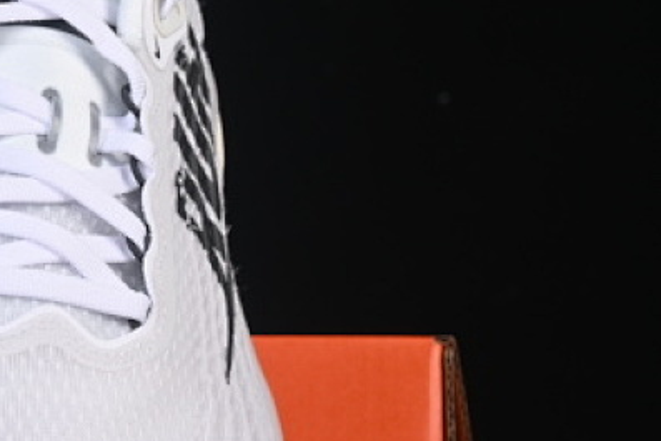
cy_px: 356
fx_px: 3747
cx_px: -193
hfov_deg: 9.9
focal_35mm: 204
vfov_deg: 6.7
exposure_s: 1/80
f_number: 8
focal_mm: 50
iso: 160
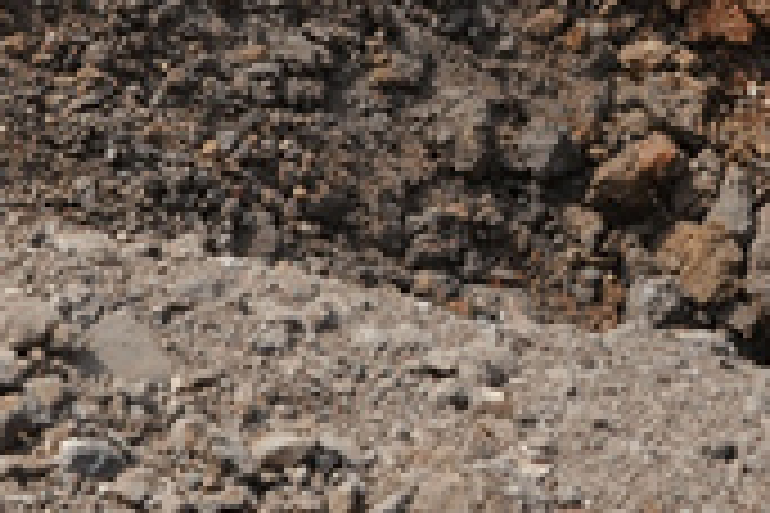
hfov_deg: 14.2
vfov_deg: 8.3
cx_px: 617
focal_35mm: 144
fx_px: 3080
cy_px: -920
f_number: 6.3
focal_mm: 24
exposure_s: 1/640
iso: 250
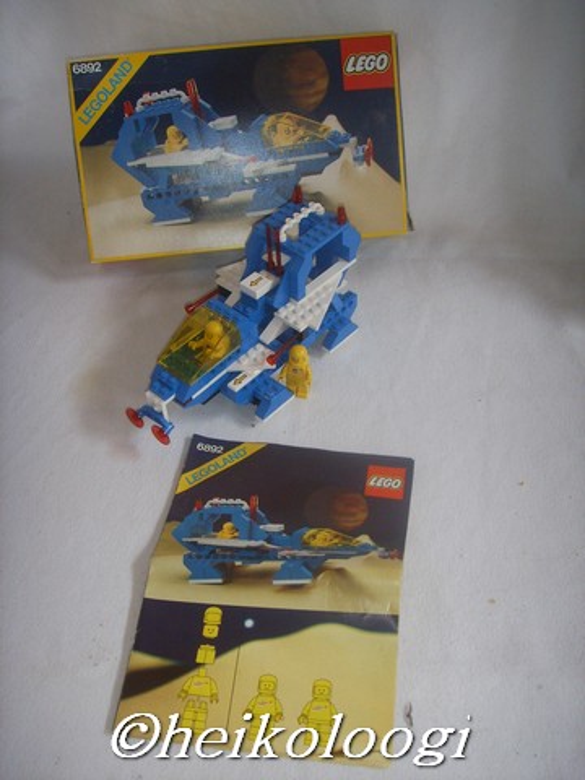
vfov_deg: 47.9
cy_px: 390
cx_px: 292
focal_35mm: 39
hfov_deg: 36.8
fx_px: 879
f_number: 3.5
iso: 100
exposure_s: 1/45
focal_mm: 6.6
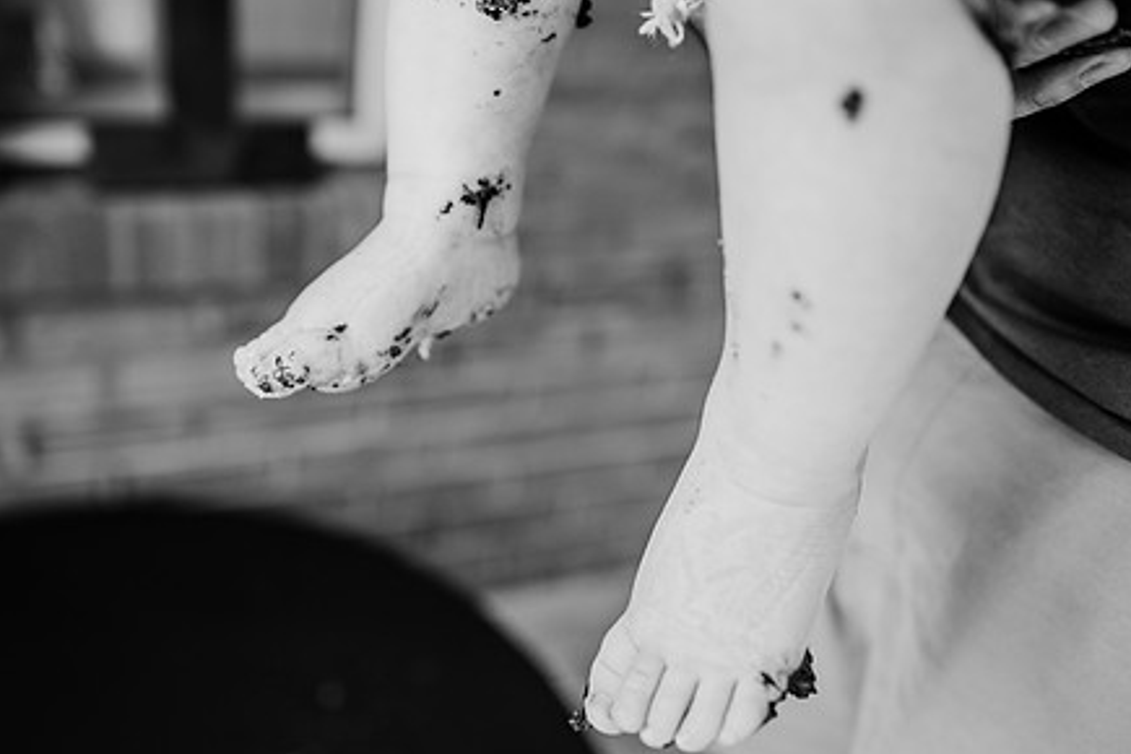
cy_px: 386
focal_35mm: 32
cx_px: 458
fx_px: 1005
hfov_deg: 58.3
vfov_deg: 41.1
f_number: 2.2
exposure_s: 1/800
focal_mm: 24
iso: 250
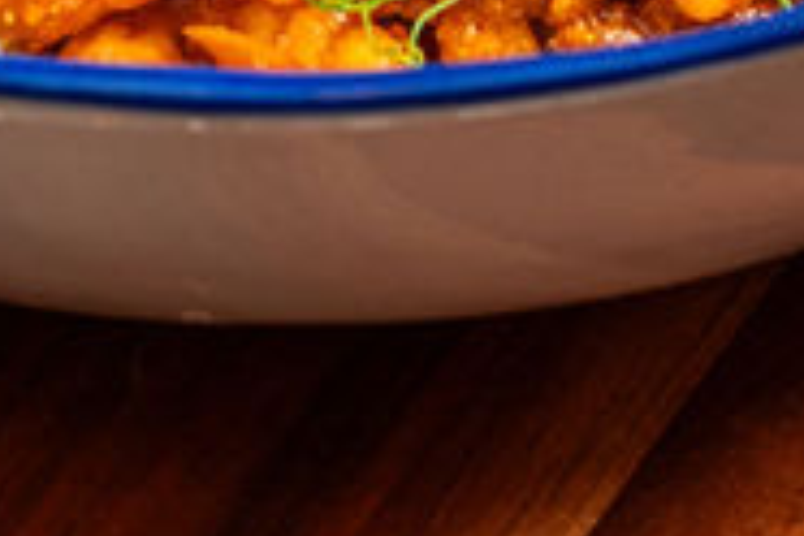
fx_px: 11054
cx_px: 493
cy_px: -841
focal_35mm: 495
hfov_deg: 4.2
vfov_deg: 2.8
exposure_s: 1/200
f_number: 7.1
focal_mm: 90
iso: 400
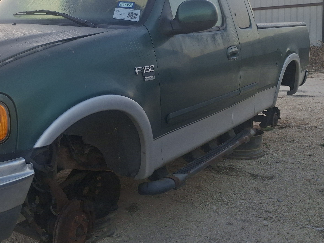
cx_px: 68
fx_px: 402
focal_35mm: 43
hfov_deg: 42.0
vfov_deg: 33.4
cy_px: 89
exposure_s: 1/314
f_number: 1.8
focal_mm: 4.69
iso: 32
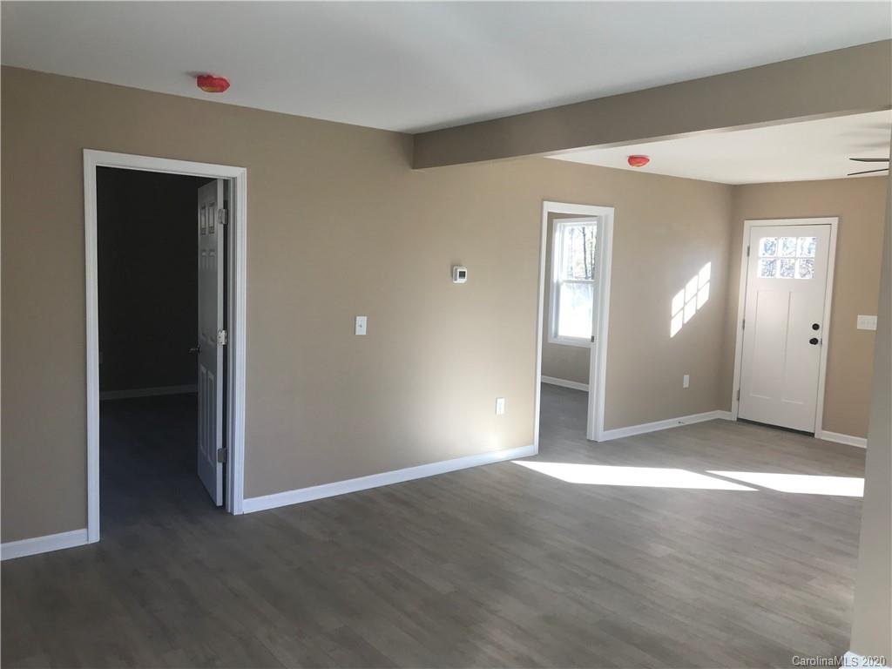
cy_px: 334
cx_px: 446
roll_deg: -1.2
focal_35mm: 28
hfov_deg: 63.4
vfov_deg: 49.7
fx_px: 722
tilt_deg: -5.1
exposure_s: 1/90
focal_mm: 3.99
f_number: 1.8
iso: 25
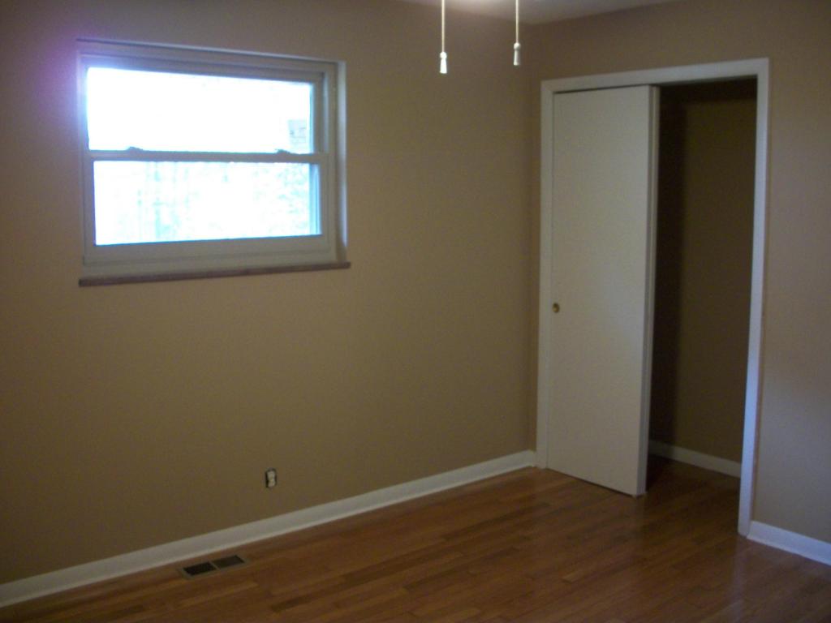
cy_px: 312
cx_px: 416
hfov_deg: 52.6
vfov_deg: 40.7
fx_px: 840
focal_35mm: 35
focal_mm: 6.3
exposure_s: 1/8
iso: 250
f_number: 3.1
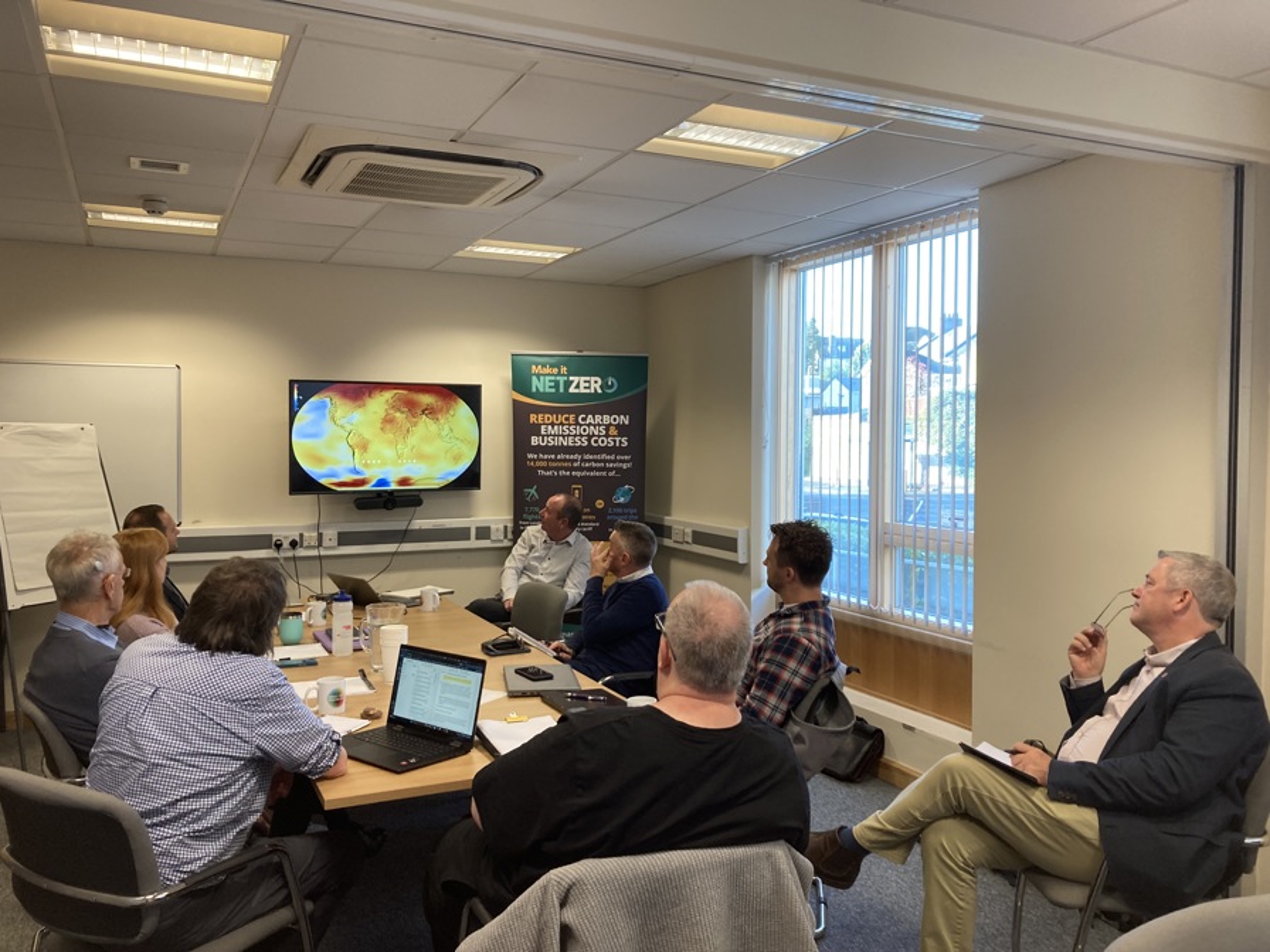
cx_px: 635
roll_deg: +0.4
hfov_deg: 63.4
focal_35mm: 28
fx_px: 1027
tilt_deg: -3.0
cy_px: 476
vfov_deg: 49.7
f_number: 1.8
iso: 80
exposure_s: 1/50
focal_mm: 3.99
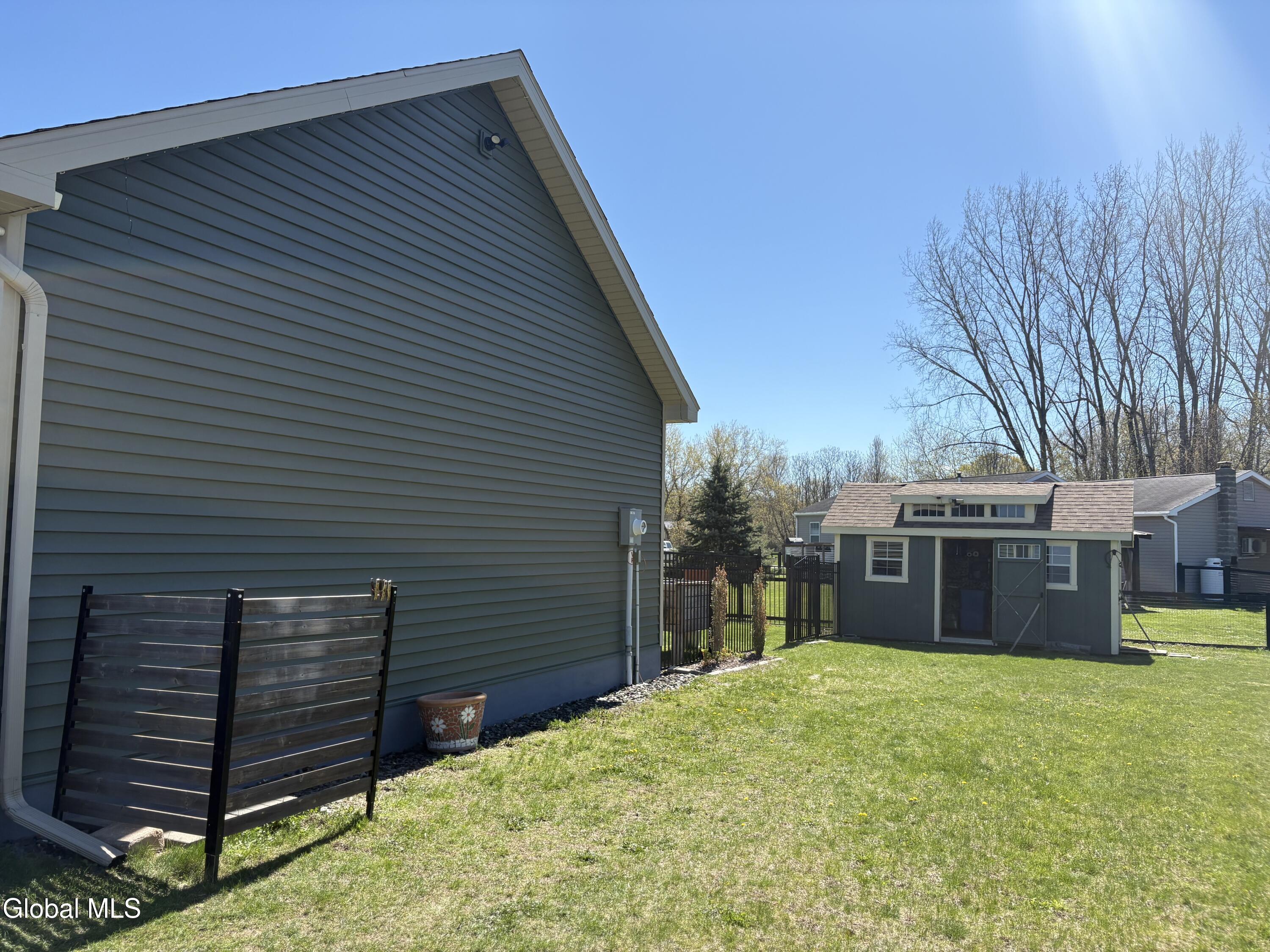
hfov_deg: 67.3
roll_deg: -0.6
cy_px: 476
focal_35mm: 26
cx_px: 635
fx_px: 954
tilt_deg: +2.6
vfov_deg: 53.1
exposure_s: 1/2451
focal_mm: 5.96
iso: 50
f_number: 1.6
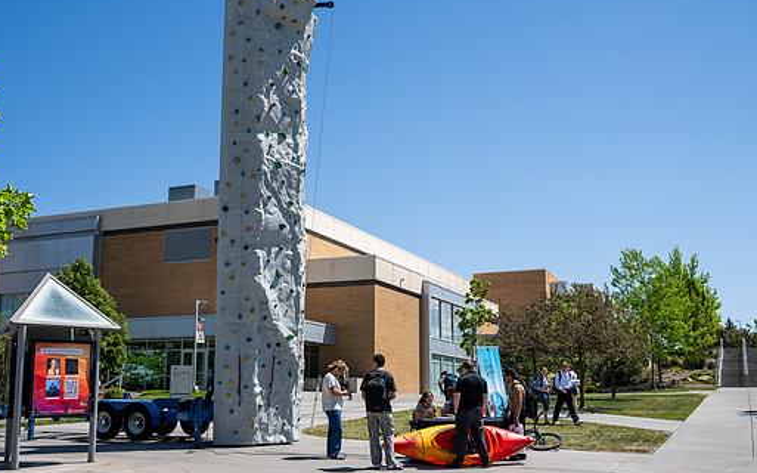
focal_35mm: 41
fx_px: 845
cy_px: 242
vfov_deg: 31.2
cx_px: 362
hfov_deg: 48.2
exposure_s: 1/640
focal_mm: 34.5
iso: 200
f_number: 8
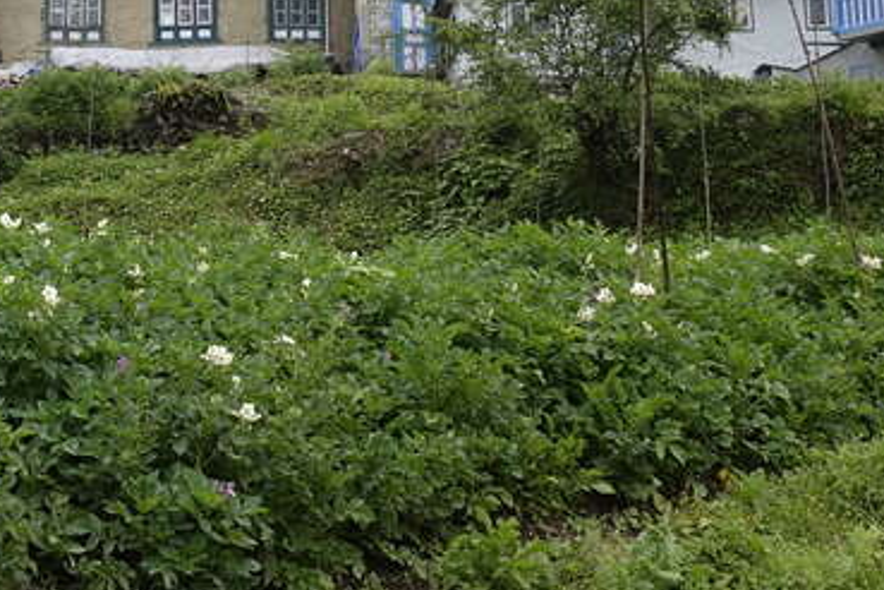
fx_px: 1915
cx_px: -17
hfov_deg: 24.7
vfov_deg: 16.9
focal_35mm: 78
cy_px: -62
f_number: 5.6
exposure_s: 1/320
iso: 125
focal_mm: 8.8
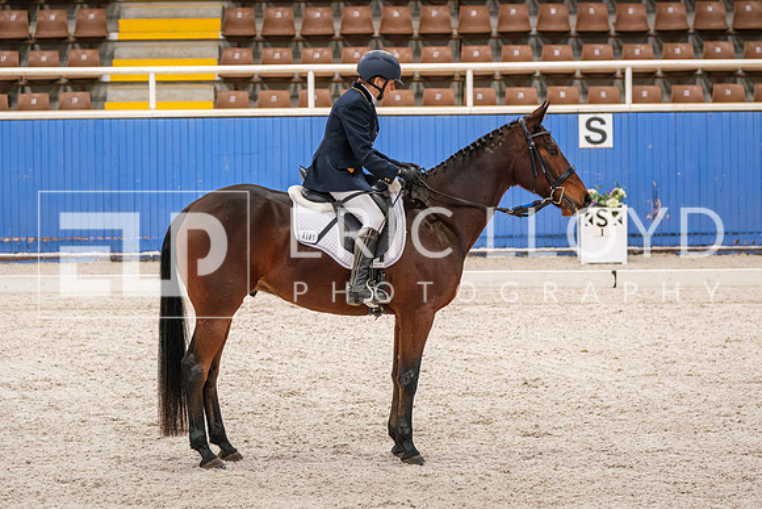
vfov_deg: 9.5
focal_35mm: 144
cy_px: 285
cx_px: 368
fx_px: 3054
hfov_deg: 14.2
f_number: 3.2
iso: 2000
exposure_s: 1/640
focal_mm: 83.8
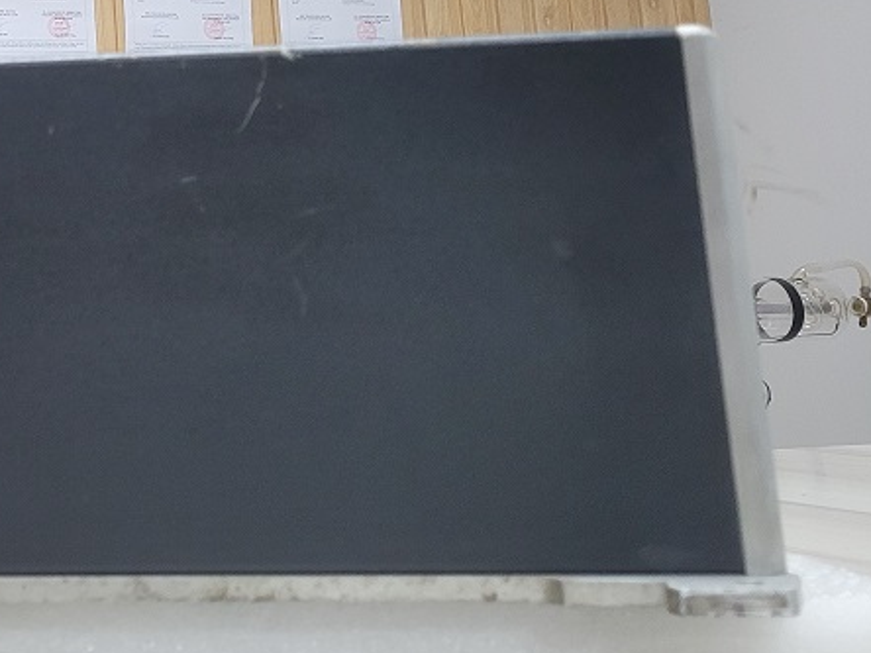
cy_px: 84
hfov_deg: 28.7
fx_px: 1510
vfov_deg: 23.8
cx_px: -124
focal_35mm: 60
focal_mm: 5.4
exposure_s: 1/100
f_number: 1.8
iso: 320
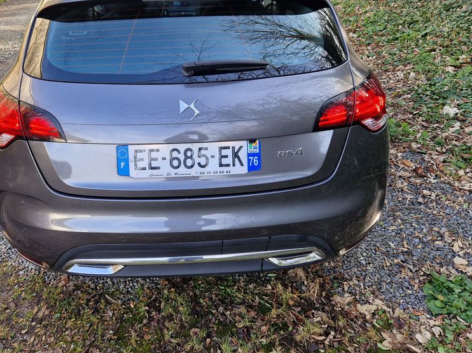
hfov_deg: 58.1
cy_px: 141
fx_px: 423
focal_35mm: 31
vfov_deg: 45.2
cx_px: 200
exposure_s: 1/180
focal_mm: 5.4
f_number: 1.8
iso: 50
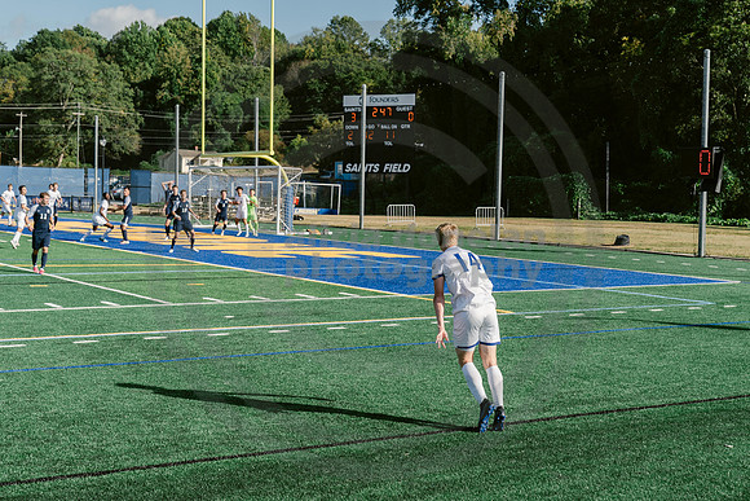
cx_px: 375
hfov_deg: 35.6
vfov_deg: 24.2
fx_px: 1167
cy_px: 250
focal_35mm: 56
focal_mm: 56
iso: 640
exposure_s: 1/2500
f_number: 5.6
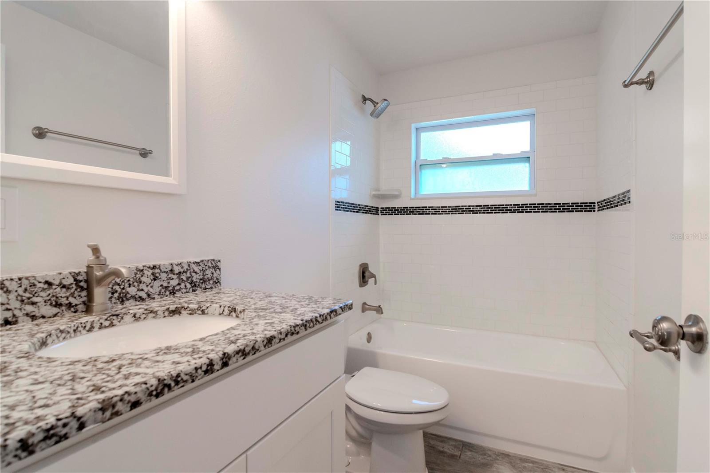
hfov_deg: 95.0
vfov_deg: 72.0
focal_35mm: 16
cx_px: 355
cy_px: 236
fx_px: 325
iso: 640
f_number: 7.1
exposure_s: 1/40
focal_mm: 11
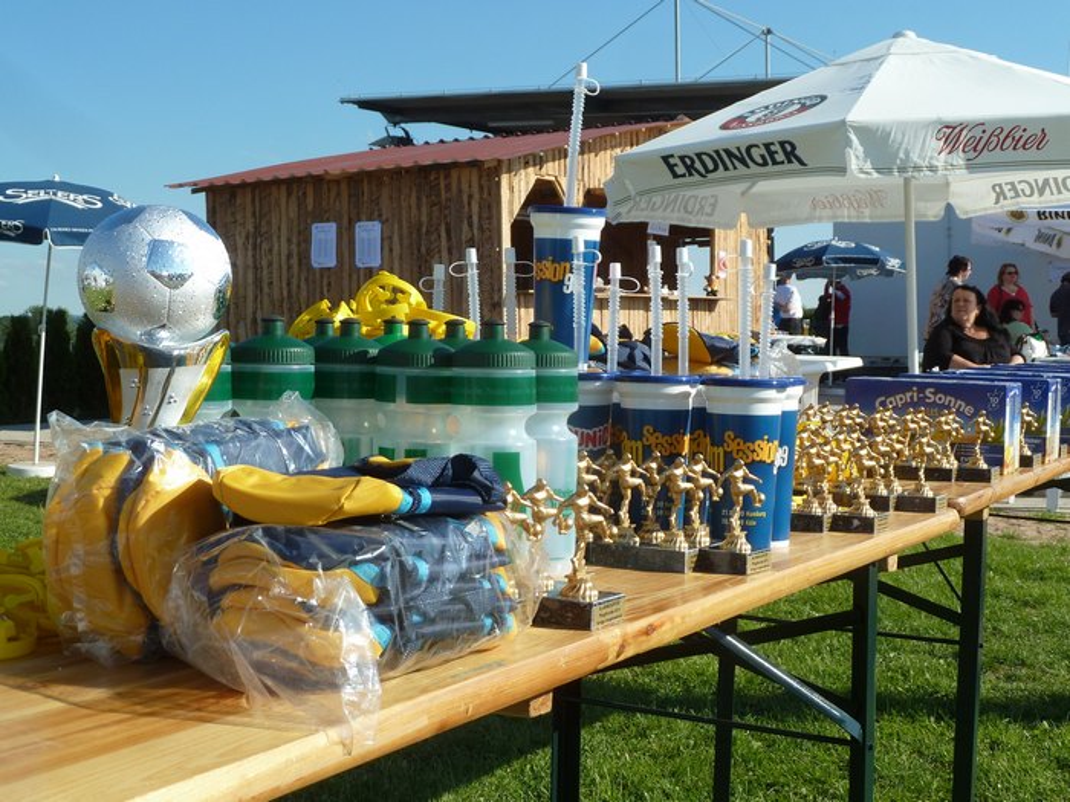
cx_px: 535
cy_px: 401
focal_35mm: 48
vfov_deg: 30.3
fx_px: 1484
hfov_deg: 39.7
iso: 80
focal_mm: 7.9
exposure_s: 1/400
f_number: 4.5
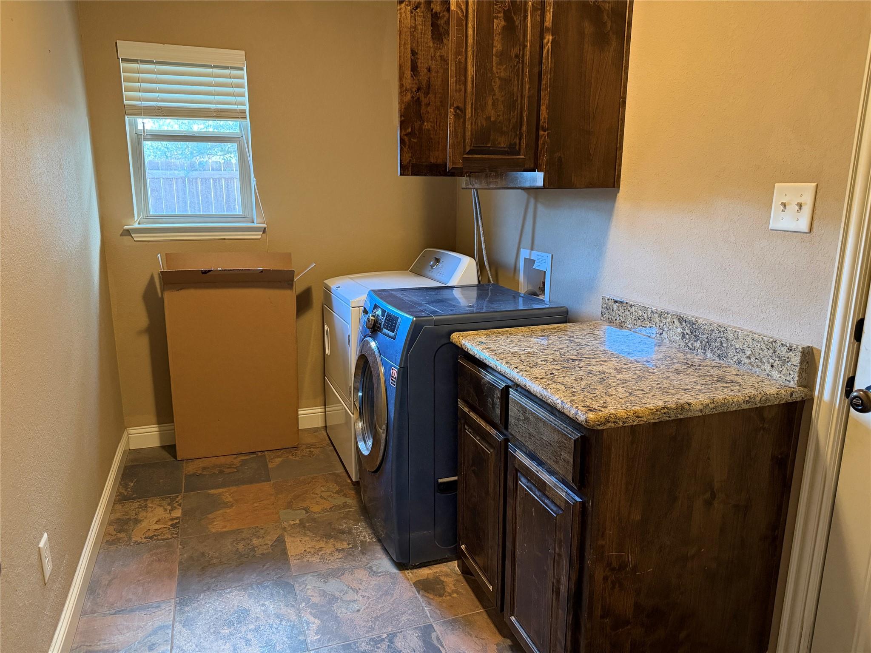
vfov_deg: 56.8
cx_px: 436
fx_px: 604
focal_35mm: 24
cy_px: 326
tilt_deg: -13.7
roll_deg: +0.3
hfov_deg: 71.6
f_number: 1.78
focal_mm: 6.76
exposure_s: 1/40
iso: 640
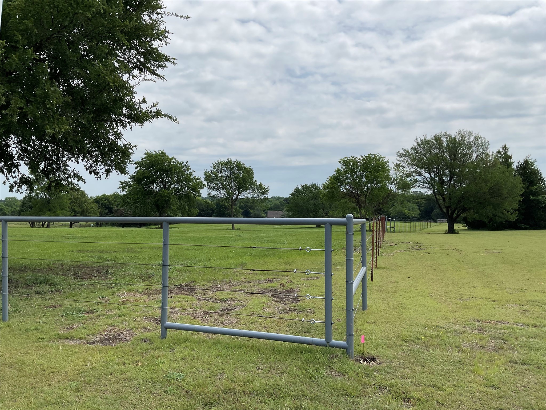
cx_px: 273
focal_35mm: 29
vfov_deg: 48.2
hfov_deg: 61.7
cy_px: 205
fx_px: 457
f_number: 1.8
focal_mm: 3
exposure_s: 1/3534
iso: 16
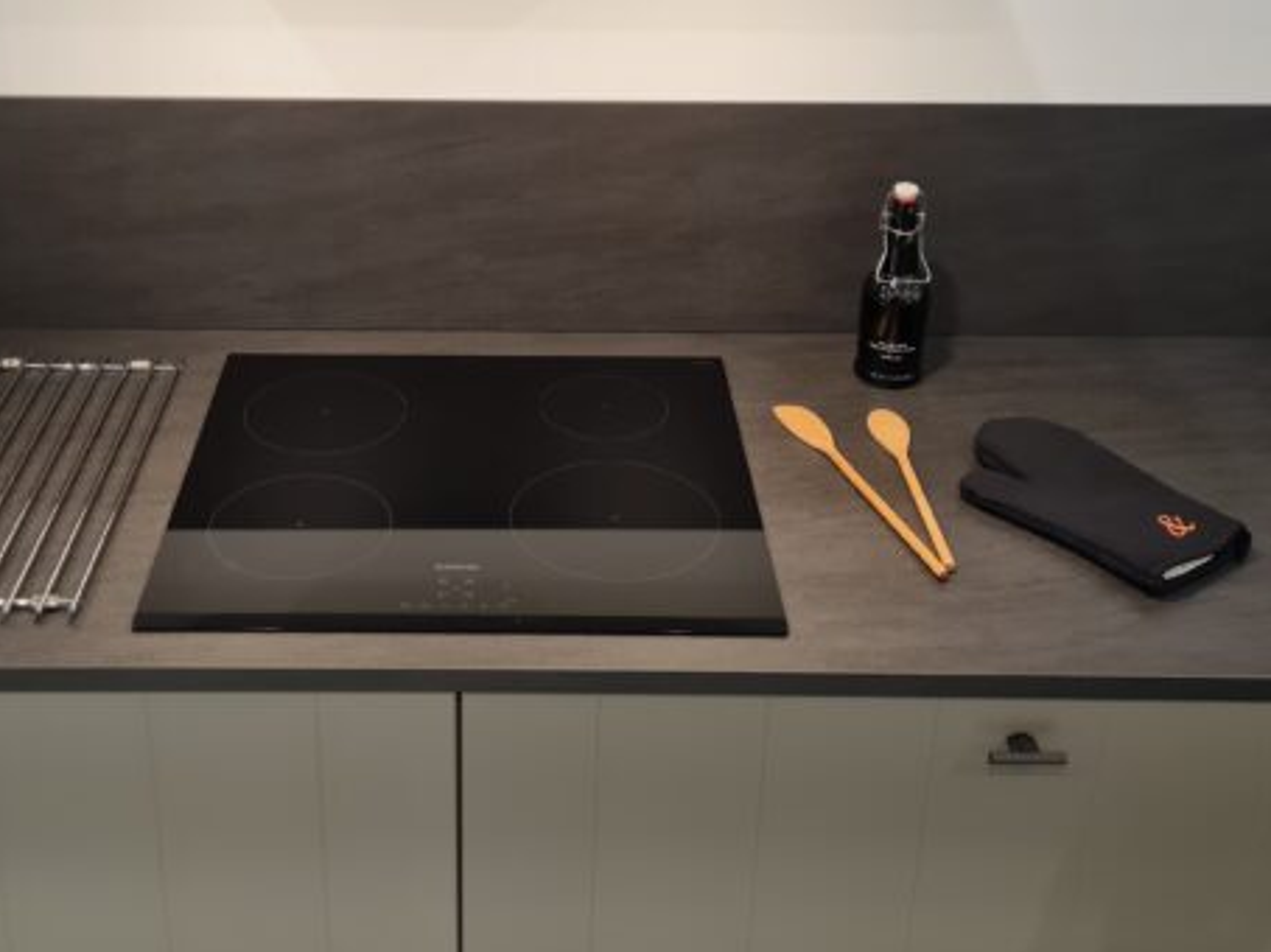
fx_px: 1615
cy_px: 199
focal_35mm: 44
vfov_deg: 32.0
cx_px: 512
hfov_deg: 42.8
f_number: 1.8
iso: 320
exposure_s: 1/50
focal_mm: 5.4
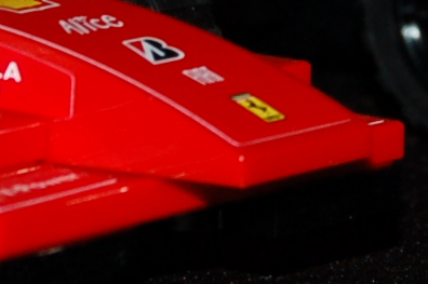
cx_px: 426
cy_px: 41
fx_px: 6768
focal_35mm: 570
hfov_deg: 3.6
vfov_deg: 2.4
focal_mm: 50
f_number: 7.1
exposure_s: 1/125
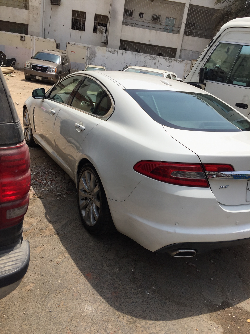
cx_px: 125
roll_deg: -9.5
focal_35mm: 29
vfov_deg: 61.7
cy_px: 167
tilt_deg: -17.9
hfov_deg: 48.2
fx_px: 279
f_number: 2.2
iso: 32
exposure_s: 1/3049
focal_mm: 4.15
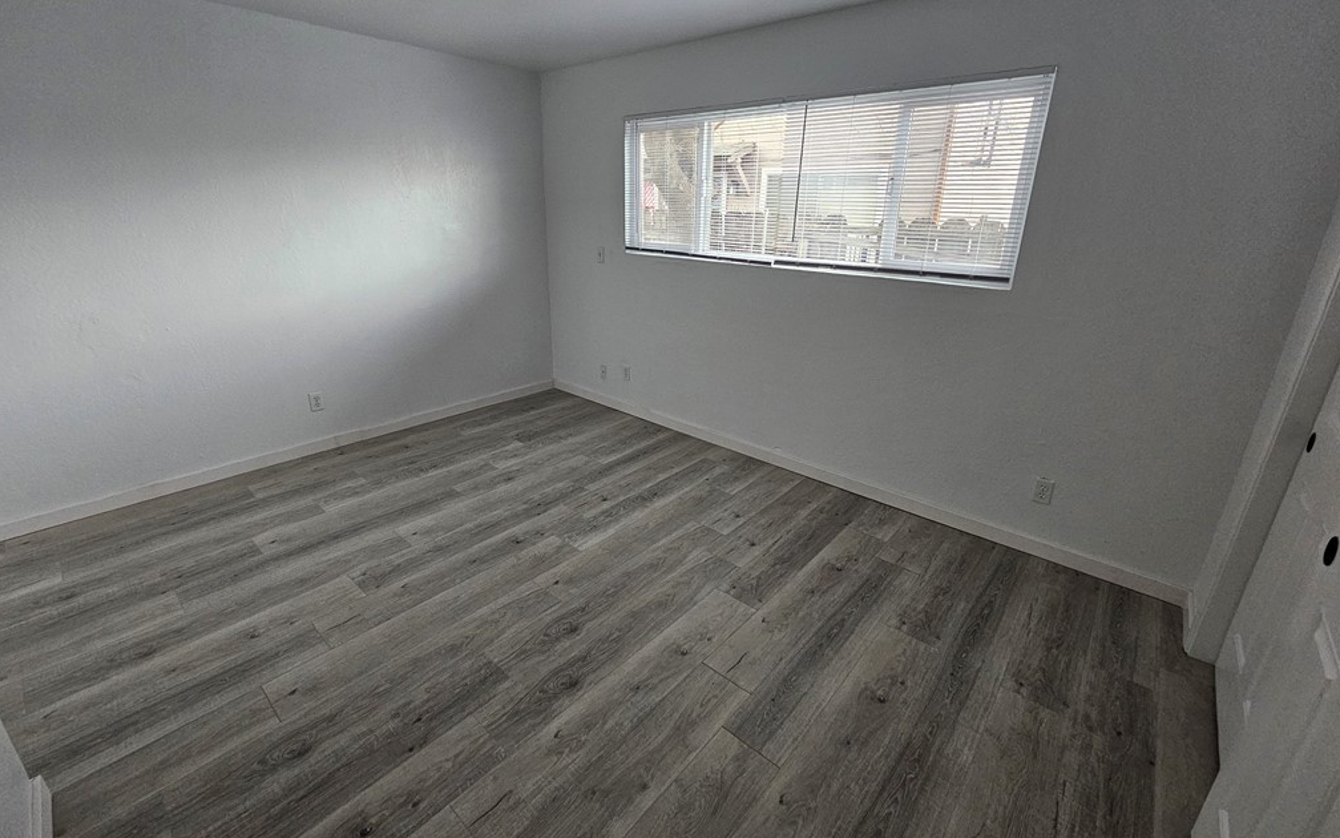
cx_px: 666
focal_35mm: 14
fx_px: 511
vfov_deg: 78.6
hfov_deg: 105.3
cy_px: 394
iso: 320
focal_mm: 2.2
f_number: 2.2
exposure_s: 1/30
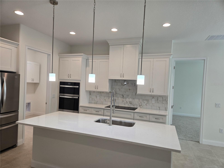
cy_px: 84
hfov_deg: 73.9
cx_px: 112
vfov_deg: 58.9
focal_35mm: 23
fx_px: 149
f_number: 1.8
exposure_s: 1/120
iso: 80
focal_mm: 5.4
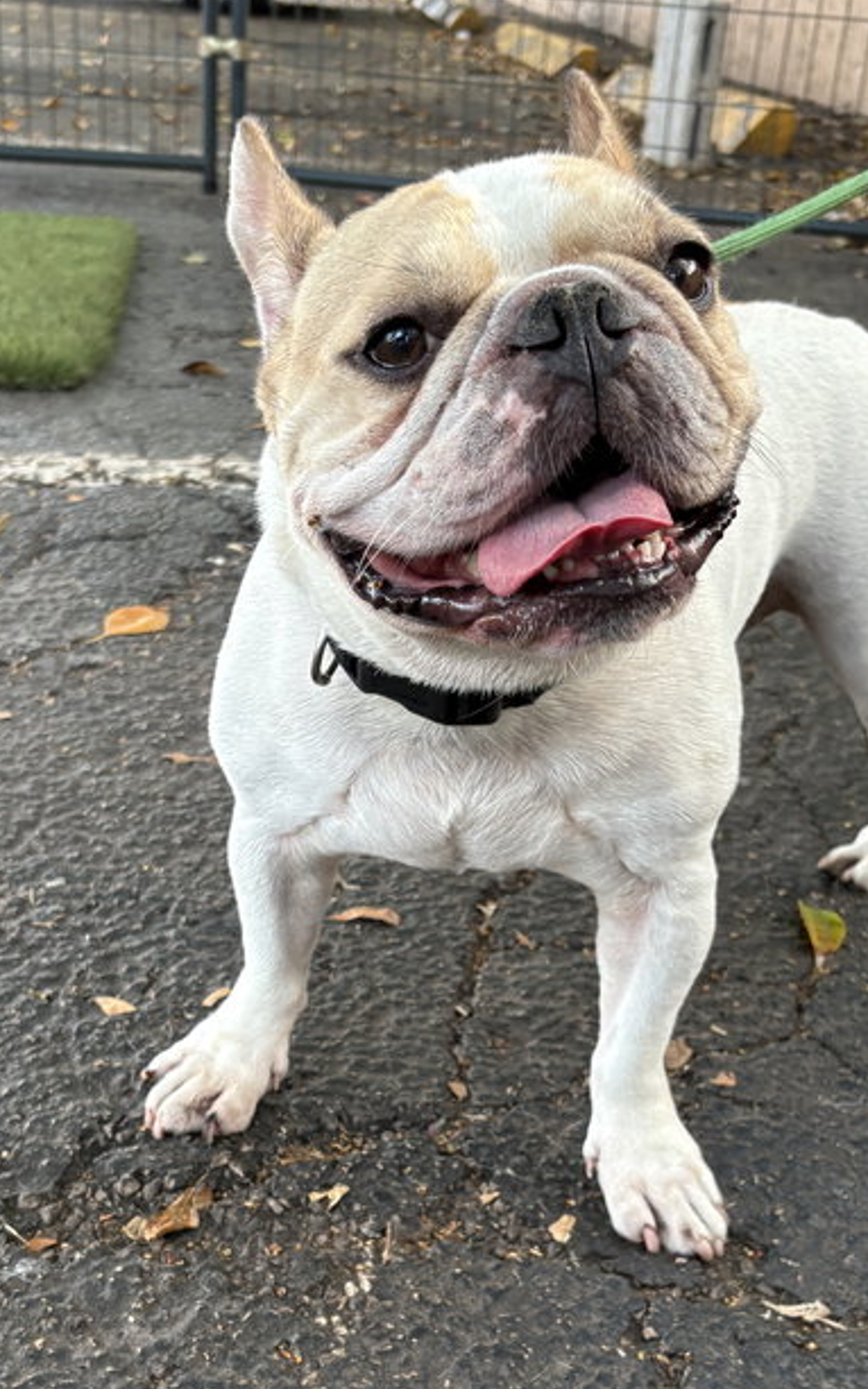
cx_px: 514
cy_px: 654
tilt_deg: -27.9
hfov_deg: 41.7
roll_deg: -5.2
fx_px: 1136
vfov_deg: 62.9
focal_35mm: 30
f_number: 1.6
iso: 100
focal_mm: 5.96
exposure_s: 1/121
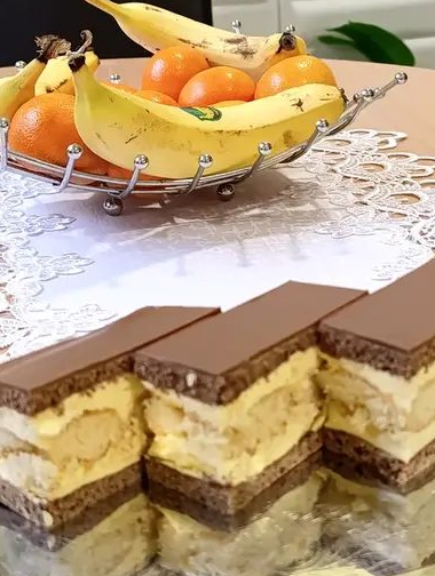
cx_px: 317
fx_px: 985
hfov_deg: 24.7
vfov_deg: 32.6
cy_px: 242
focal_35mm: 59
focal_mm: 6.14
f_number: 1.6
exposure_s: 1/100
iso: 800
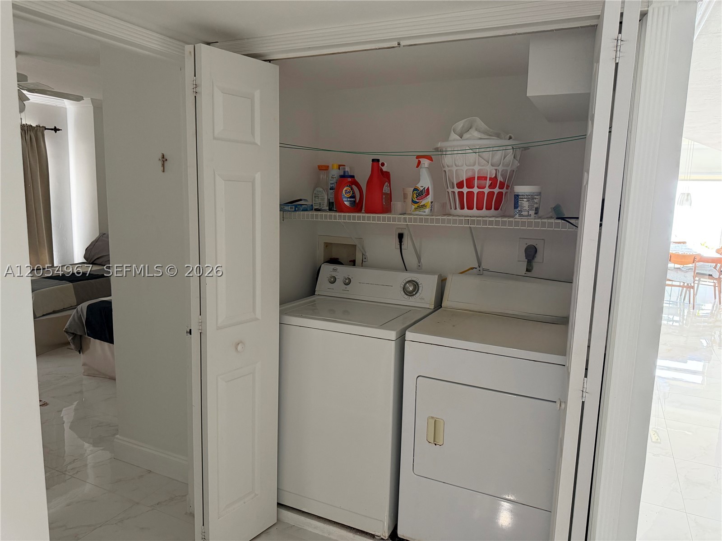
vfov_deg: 56.8
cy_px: 270
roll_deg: -1.3
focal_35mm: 24
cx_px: 361
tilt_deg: -7.0
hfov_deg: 71.6
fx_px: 501
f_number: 1.78
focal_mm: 6.76
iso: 250
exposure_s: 1/60
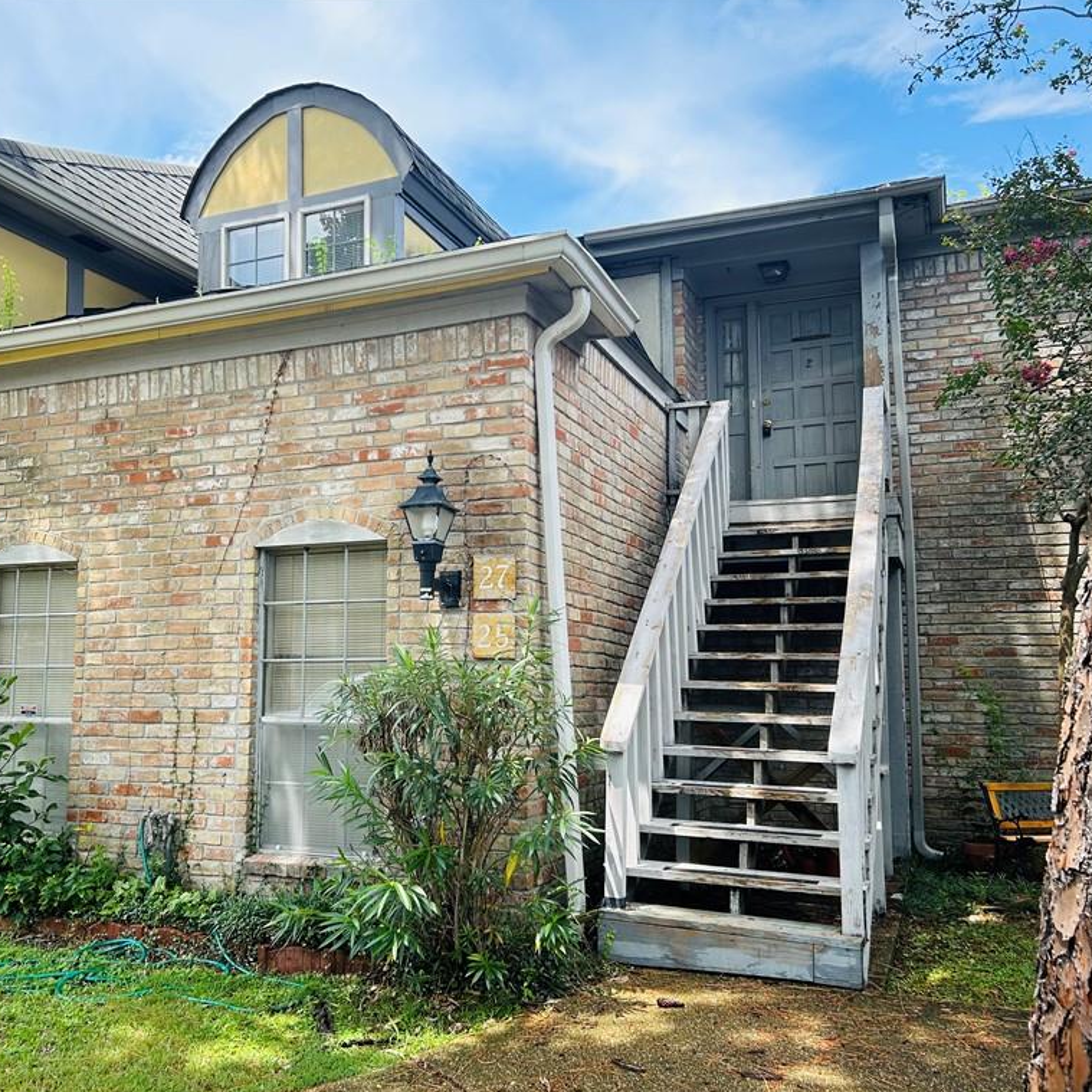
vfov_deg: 52.5
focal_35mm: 31
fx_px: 1106
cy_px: 545
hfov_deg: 52.1
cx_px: 419
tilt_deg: +6.3
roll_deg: -0.3
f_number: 1.5
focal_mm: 5.7
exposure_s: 1/909
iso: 50
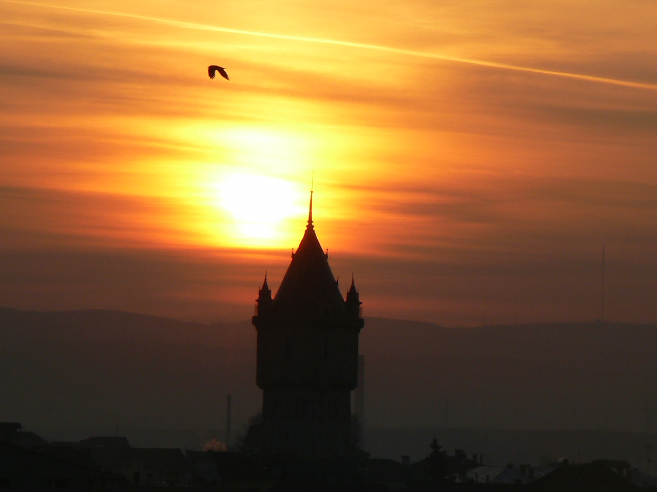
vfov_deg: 5.2
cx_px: 328
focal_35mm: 287
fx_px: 5447
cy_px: 246
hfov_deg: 6.9
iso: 80
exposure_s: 1/400
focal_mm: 34.8
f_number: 5.6
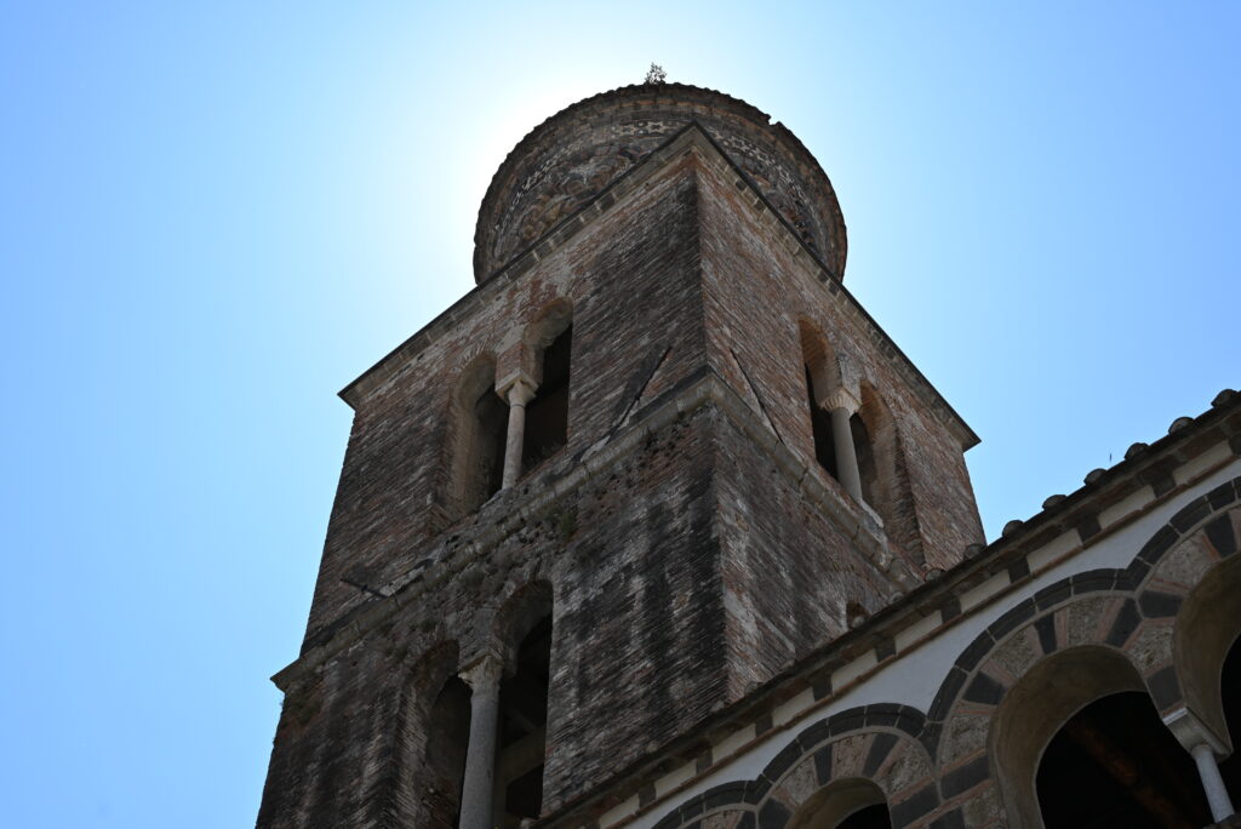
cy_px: 414
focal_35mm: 51
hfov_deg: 38.9
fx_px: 1759
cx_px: 620
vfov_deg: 26.5
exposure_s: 1/320
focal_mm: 51
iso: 100
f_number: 7.1
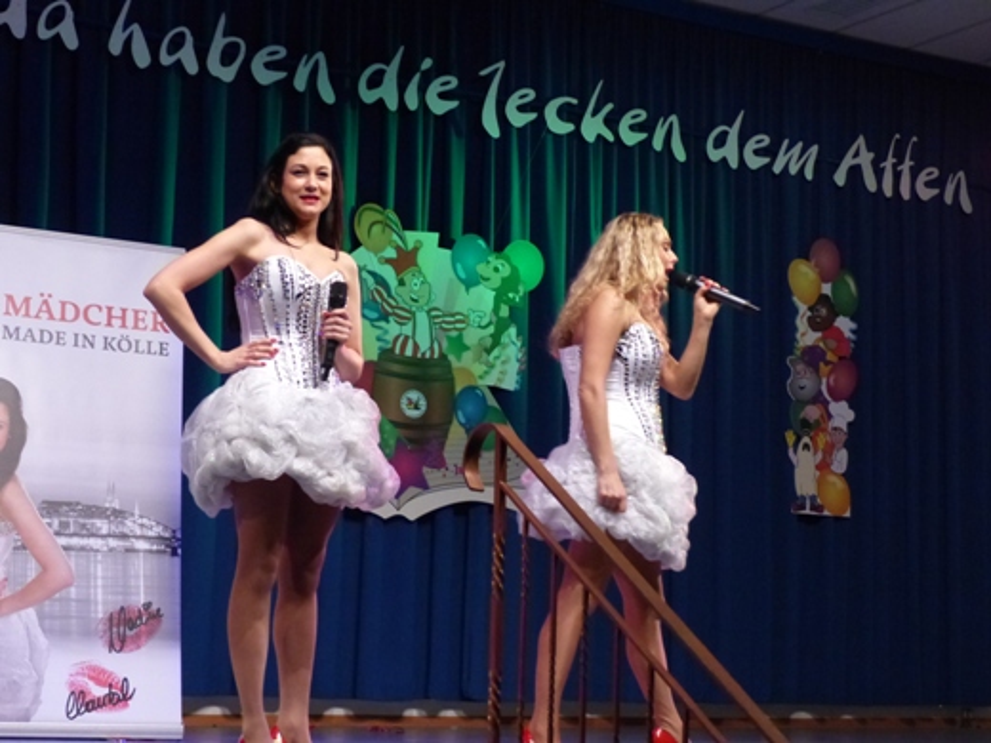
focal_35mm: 72
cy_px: 372
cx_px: 496
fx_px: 2061
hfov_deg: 27.0
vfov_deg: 20.4
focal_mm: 13
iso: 800
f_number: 2.8
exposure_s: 1/125
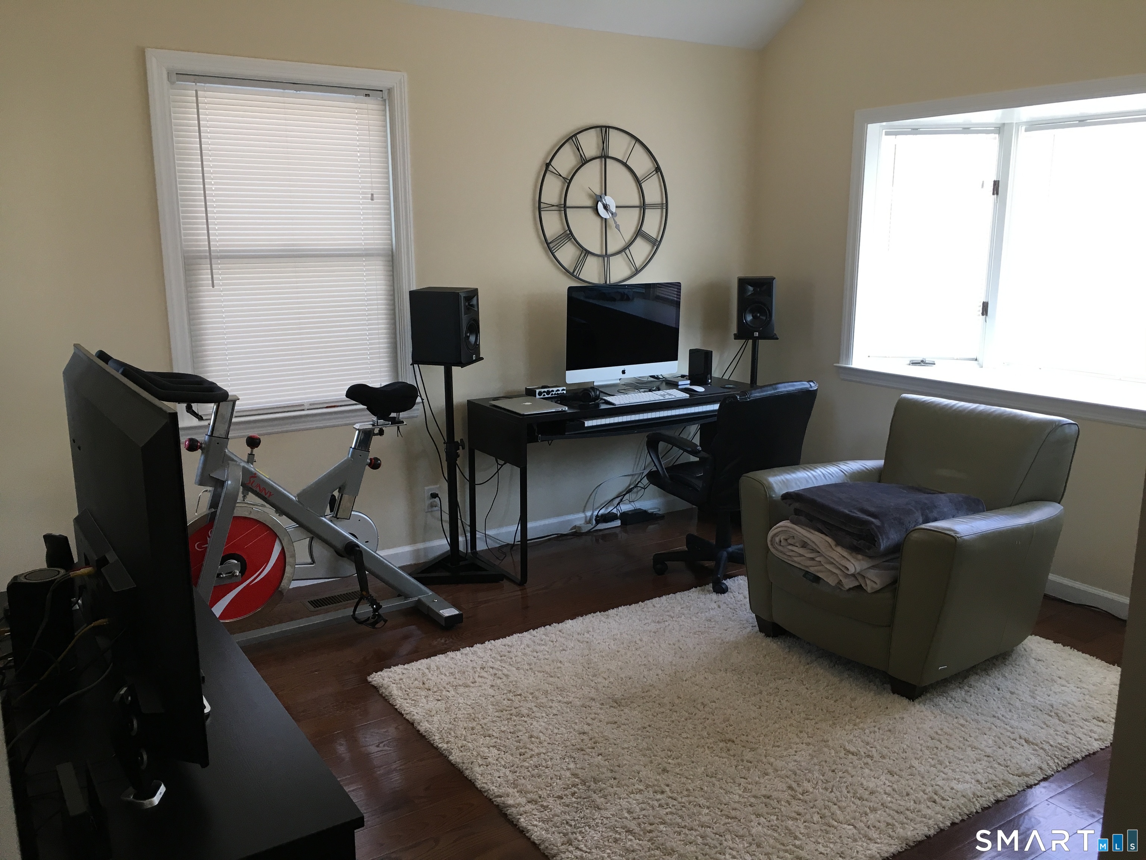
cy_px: 430
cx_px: 573
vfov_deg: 48.2
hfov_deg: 61.7
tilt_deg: -11.8
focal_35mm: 29
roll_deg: +0.3
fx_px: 960
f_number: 2.2
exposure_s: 1/30
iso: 32
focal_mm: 4.15
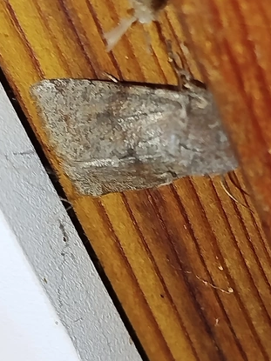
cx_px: 146
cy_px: 208
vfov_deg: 15.8
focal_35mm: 125
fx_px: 1305
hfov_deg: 11.9
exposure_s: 1/50
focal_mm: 5.31
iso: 100
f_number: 1.7
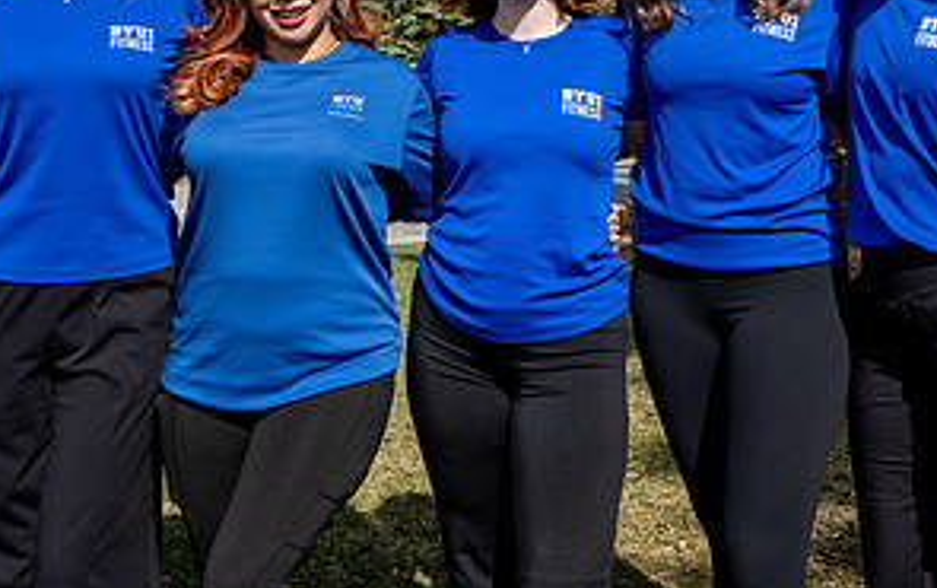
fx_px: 1329
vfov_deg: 22.9
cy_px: -118
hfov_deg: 38.6
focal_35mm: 52
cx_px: 570
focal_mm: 20
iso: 400
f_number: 4
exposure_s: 1/3200
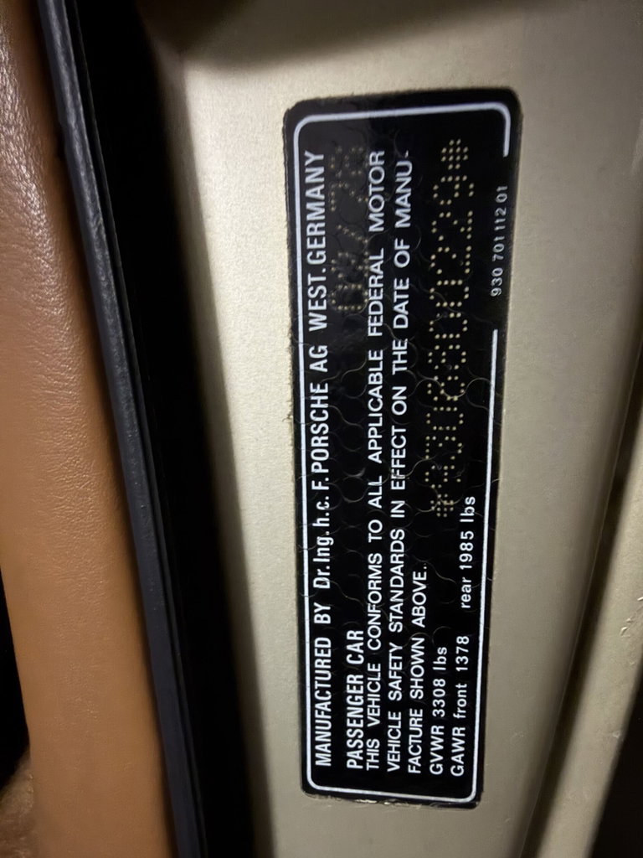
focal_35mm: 24
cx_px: 322
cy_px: 429
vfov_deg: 71.6
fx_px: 594
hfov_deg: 56.8
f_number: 2.2
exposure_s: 1/10
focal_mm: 2.22
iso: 400
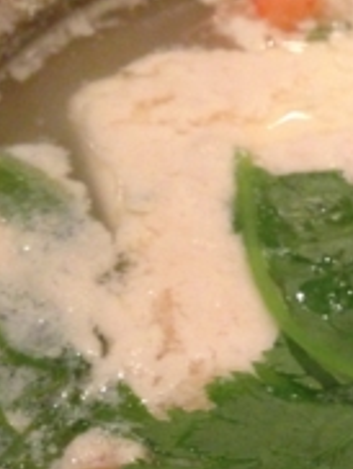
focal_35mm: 87
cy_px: 332
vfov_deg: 22.3
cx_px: 456
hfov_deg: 16.1
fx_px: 1180
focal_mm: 4.13
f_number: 2.4
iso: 400
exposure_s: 1/20
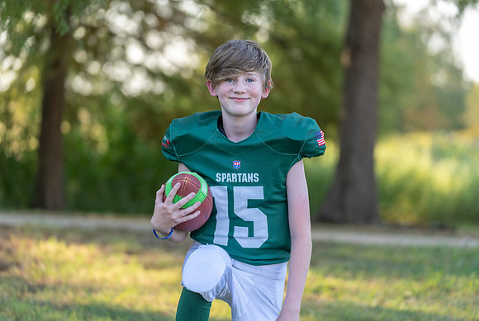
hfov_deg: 16.1
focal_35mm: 127
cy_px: 152
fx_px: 1696
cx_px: 255
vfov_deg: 10.8
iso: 125
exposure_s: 1/320
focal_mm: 120
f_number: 2.8
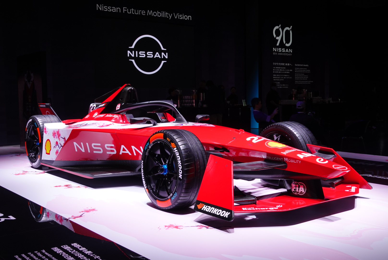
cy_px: 130
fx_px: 464
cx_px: 194
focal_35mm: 43
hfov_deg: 45.4
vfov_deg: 31.2
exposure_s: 1/100
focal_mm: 15.73
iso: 100
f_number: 4.5
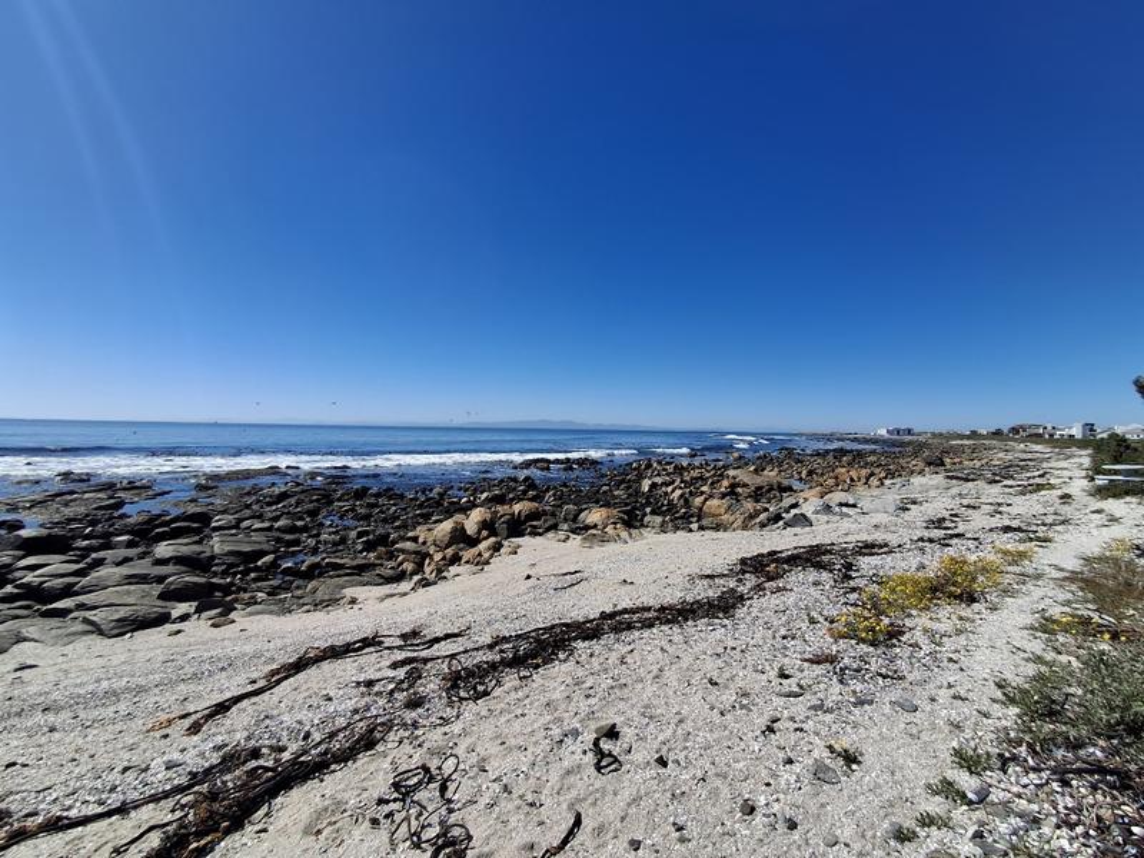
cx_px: 572
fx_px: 529
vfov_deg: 78.1
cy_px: 429
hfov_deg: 94.5
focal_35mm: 16
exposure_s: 1/2304
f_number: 2.2
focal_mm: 1.64
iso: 40
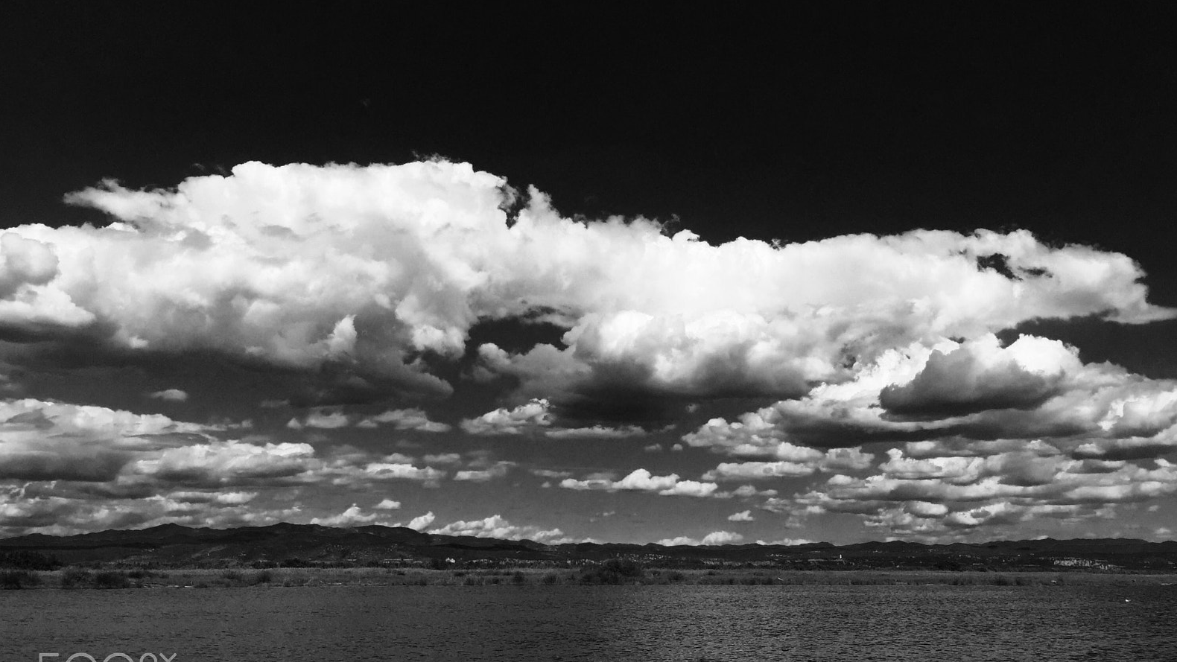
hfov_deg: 61.0
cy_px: 321
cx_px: 588
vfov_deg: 36.7
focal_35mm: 32
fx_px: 999
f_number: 2.2
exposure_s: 1/5650
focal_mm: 4.15
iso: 32
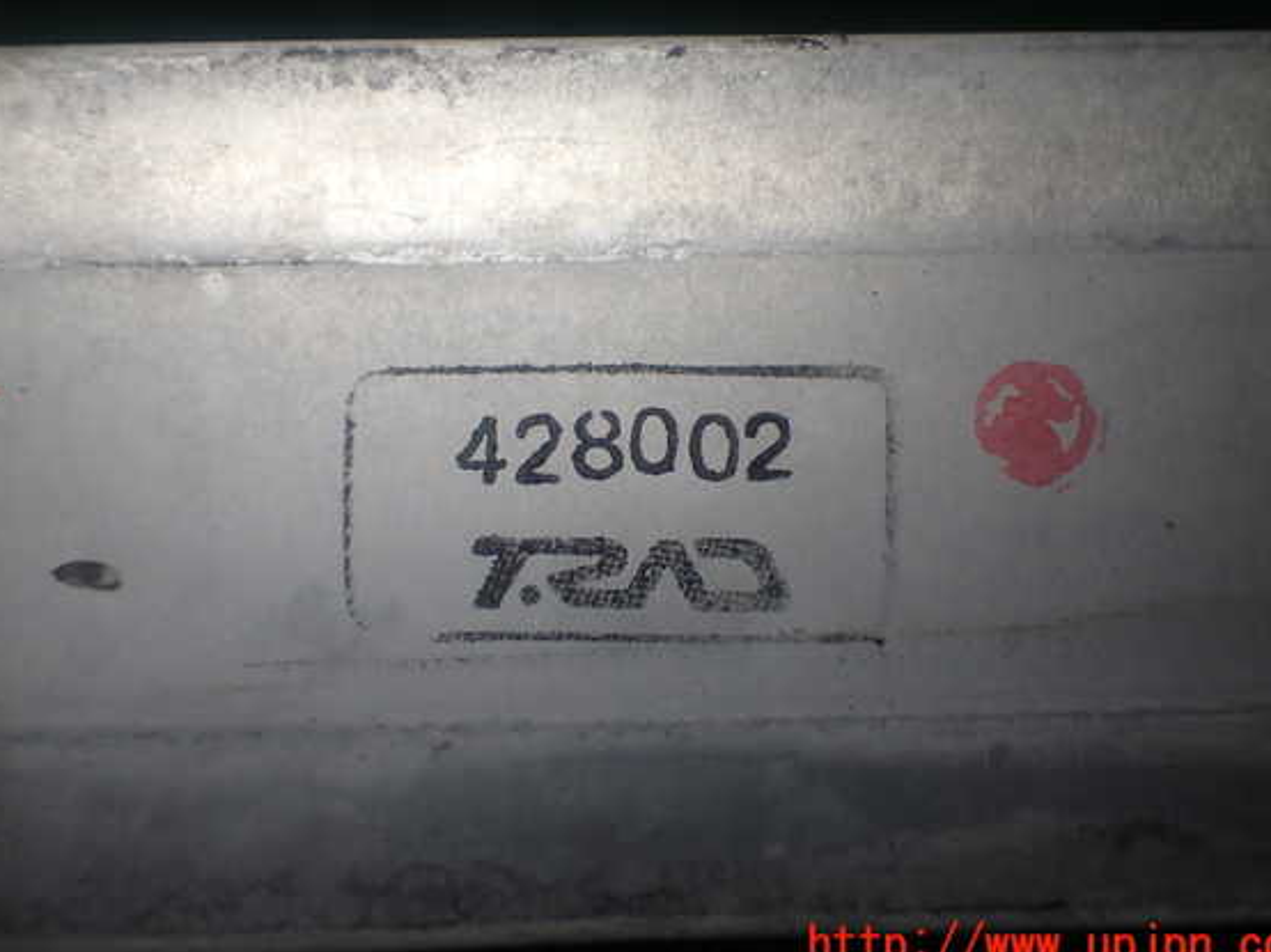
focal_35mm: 39
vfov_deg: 36.8
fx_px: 1431
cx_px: 638
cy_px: 459
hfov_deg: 47.9
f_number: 2.5
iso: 100
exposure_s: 1/125
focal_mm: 6.37
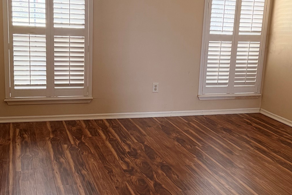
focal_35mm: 50
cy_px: 95
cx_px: 171
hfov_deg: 39.5
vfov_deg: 27.0
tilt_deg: -12.0
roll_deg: -3.8
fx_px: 406
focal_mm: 6.76
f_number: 1.78
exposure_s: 1/60
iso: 320
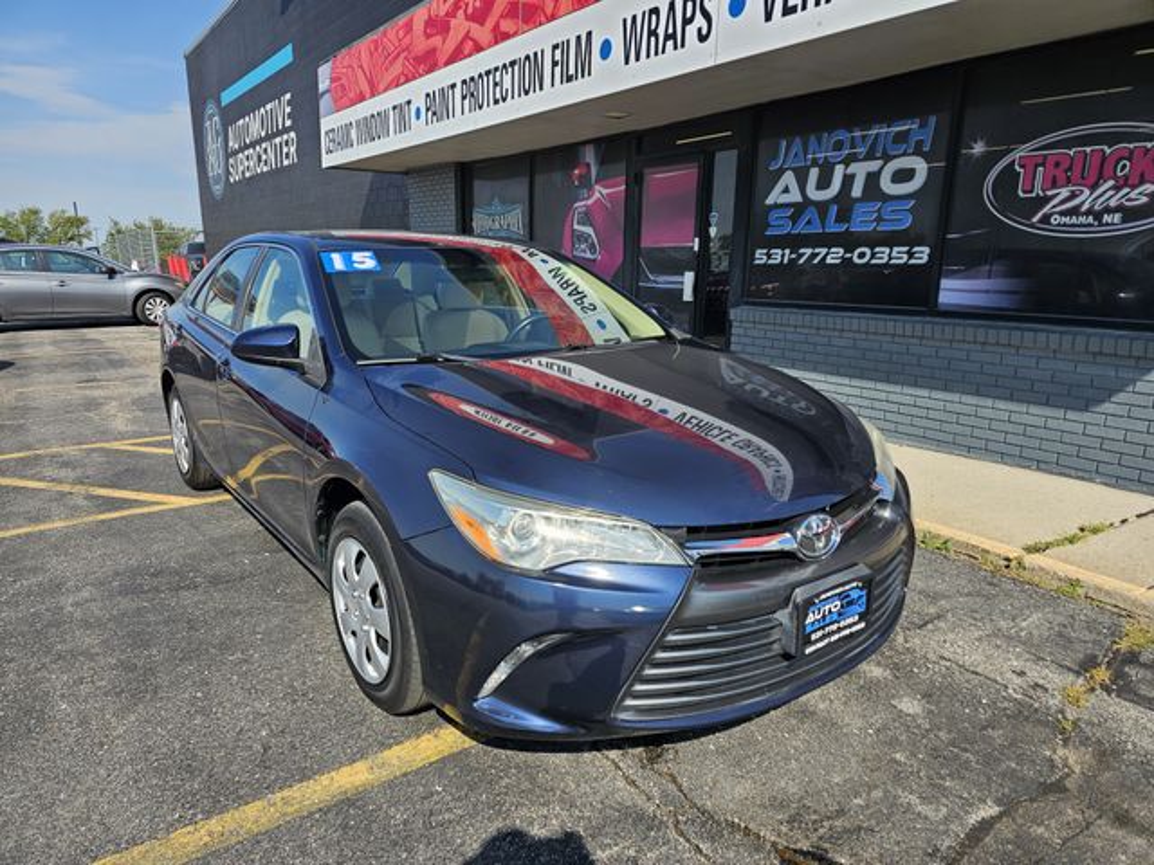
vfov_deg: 58.9
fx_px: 767
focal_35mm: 23
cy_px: 432
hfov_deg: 73.9
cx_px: 577
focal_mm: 6.3
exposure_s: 1/588
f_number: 1.7
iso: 10
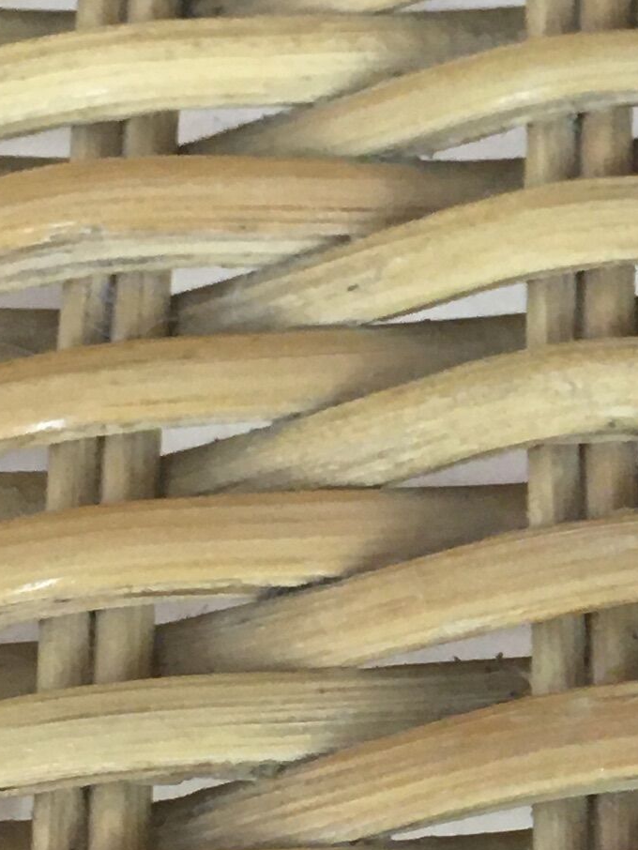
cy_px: 569
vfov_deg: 15.2
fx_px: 3169
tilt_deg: -67.0
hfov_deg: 10.9
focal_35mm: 129
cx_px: 1092
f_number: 2.2
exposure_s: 1/33
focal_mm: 4.15
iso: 50
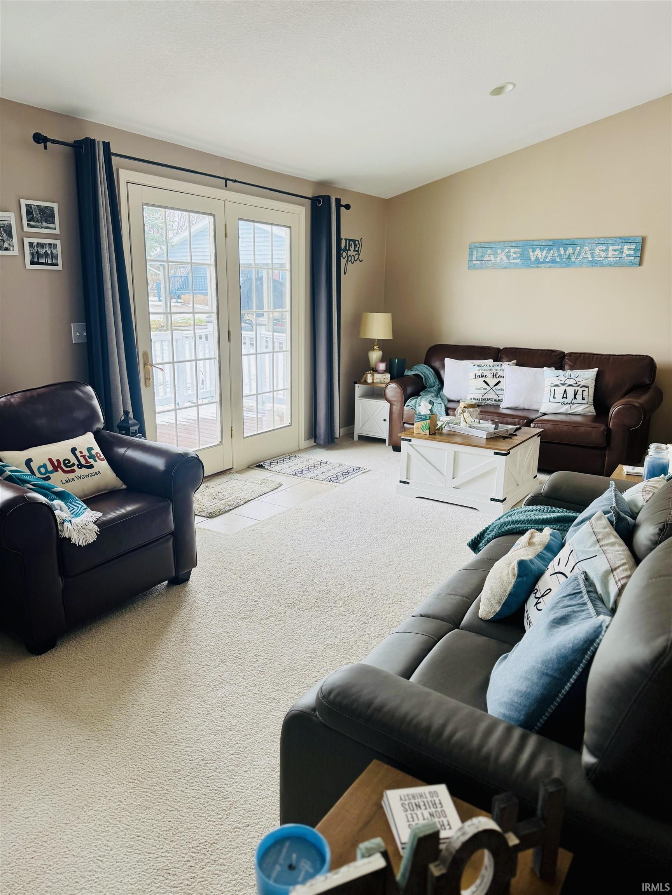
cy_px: 448
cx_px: 336
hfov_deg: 56.8
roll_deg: +0.0
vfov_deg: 71.6
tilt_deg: -14.2
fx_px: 621
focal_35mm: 24
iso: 64
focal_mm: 6.76
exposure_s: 1/144
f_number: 1.78
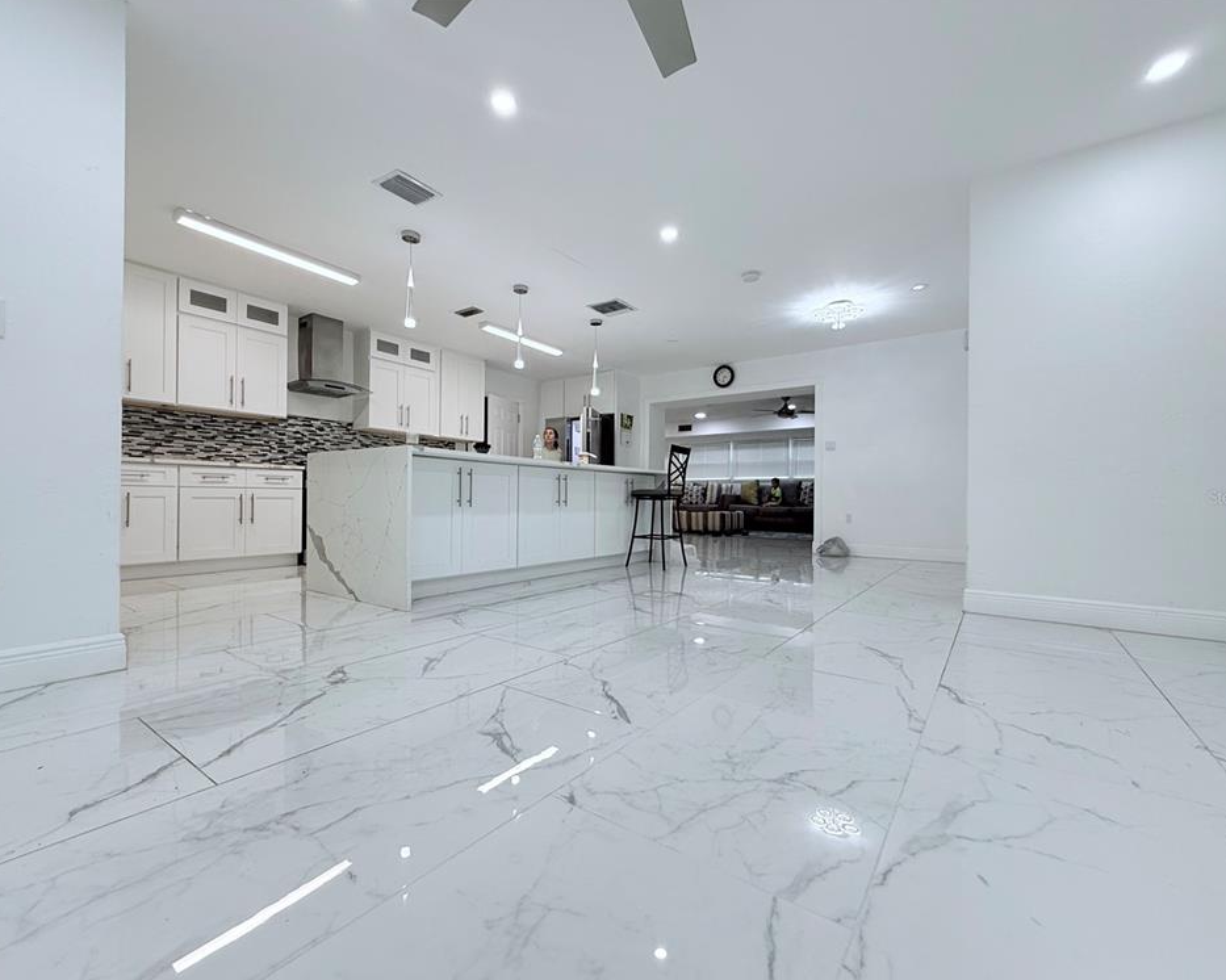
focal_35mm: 15
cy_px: 497
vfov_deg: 84.0
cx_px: 615
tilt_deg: +1.0
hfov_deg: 96.8
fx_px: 544
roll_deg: -0.6
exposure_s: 1/120
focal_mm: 2.22
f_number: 2.2
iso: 125
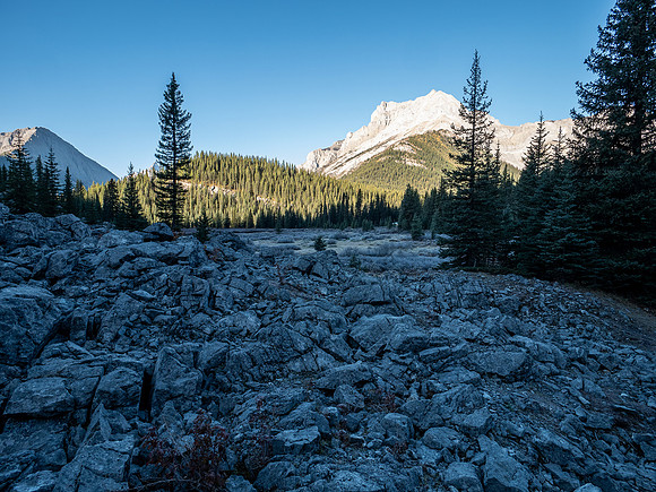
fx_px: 341
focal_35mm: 18
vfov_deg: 71.6
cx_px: 328
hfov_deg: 87.8
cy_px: 246
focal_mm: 9
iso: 200
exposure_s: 1/160
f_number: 5.6
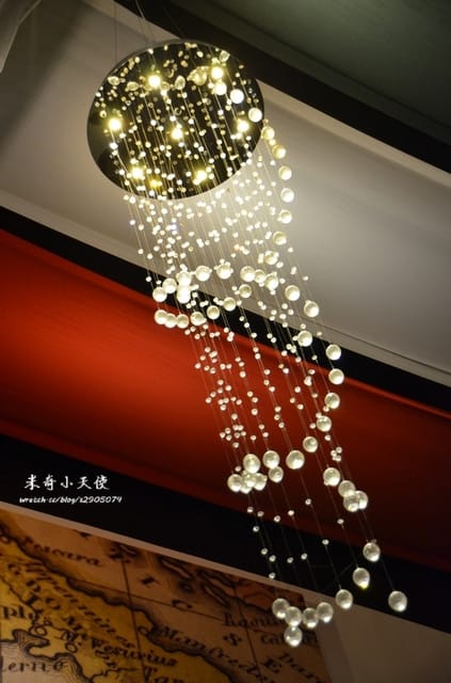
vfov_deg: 22.7
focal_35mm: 90
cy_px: 342
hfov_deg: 15.1
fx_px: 1701
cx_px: 226
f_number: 5
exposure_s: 1/60
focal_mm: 60
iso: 1600
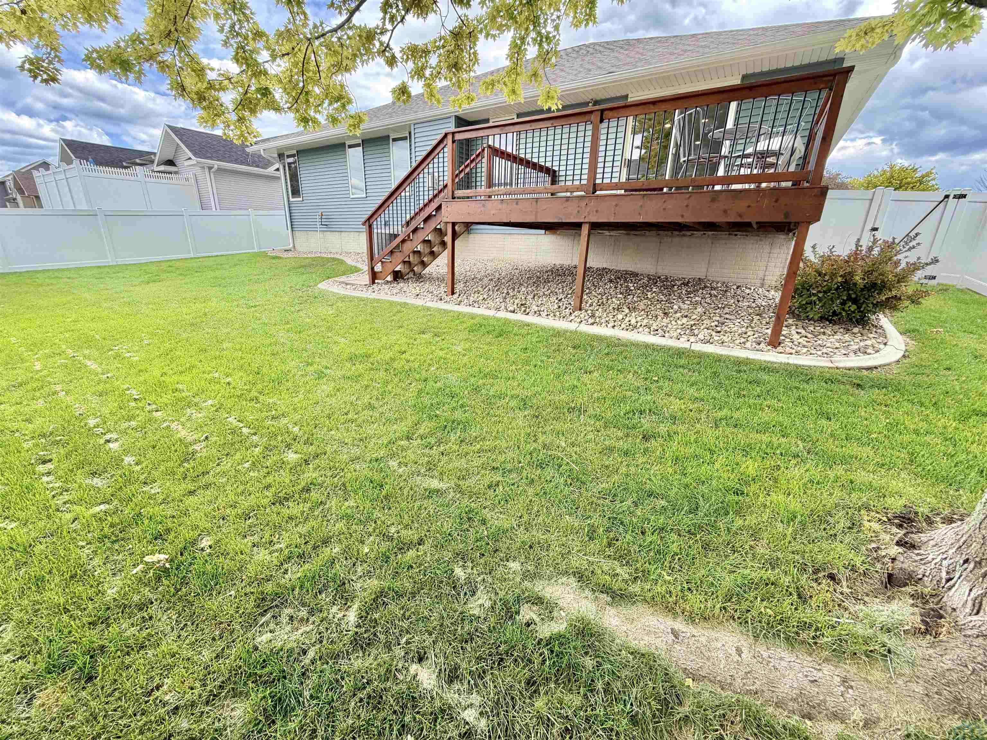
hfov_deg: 102.1
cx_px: 494
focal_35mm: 14
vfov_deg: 85.7
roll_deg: -0.9
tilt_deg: -18.2
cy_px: 370
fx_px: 399
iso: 40
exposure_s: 1/219
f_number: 2.2
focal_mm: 2.22
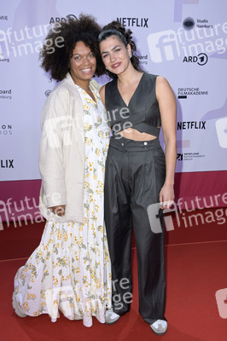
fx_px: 455
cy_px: 170
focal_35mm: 48
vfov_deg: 41.1
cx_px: 114
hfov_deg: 28.0
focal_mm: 48
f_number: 5.6
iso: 640
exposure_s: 1/250
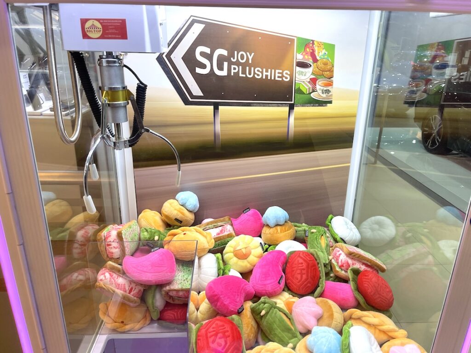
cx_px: 236
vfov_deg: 53.1
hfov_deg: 67.3
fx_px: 354
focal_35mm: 26
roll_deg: -1.4
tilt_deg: -21.0
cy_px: 176
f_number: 1.6
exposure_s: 1/100
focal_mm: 5.1
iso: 100
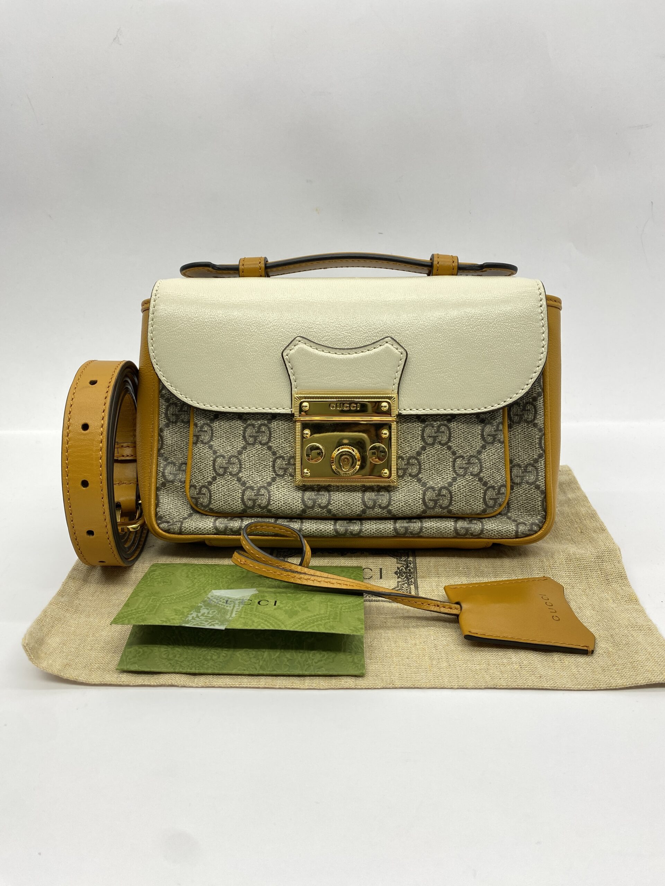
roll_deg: -0.5
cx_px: 332
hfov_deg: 53.1
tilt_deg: -20.4
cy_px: 443
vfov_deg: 67.3
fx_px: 666
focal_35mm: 26
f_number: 1.8
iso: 32
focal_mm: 4.25
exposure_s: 1/100
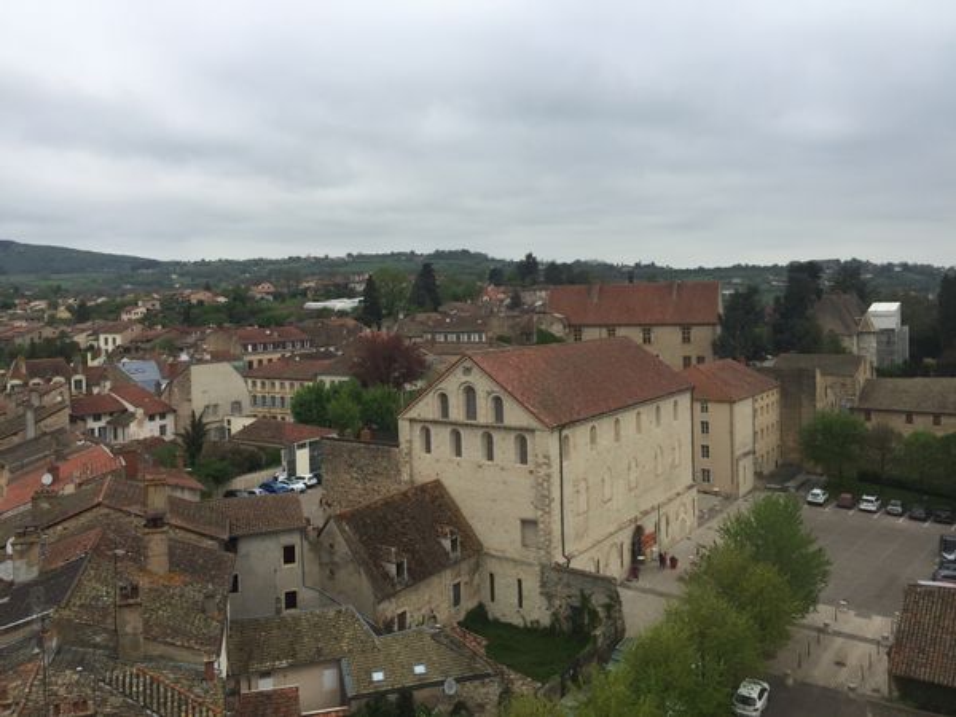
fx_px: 801
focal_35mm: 29
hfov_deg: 61.7
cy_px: 358
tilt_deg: -2.3
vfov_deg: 48.2
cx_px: 478
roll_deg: +0.2
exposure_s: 1/1014
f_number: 2.2
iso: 32
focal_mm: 4.15
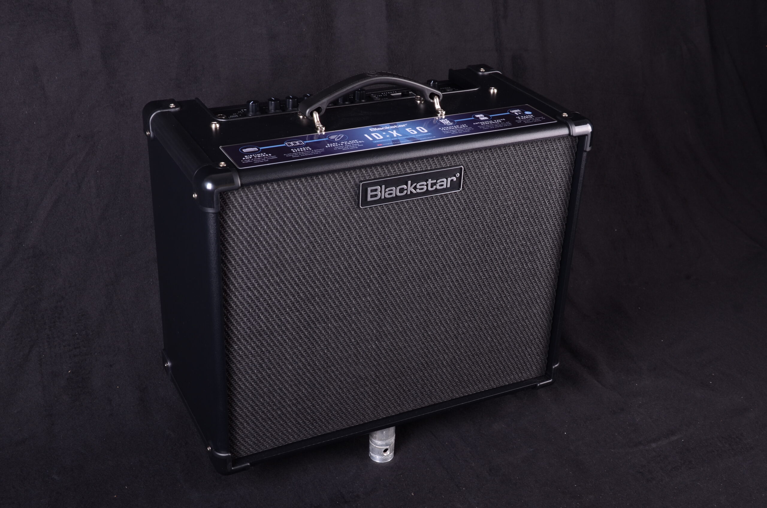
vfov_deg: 28.0
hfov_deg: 41.2
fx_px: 1021
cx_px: 384
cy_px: 254
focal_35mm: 48
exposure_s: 1/200
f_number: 10
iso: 200
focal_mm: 32
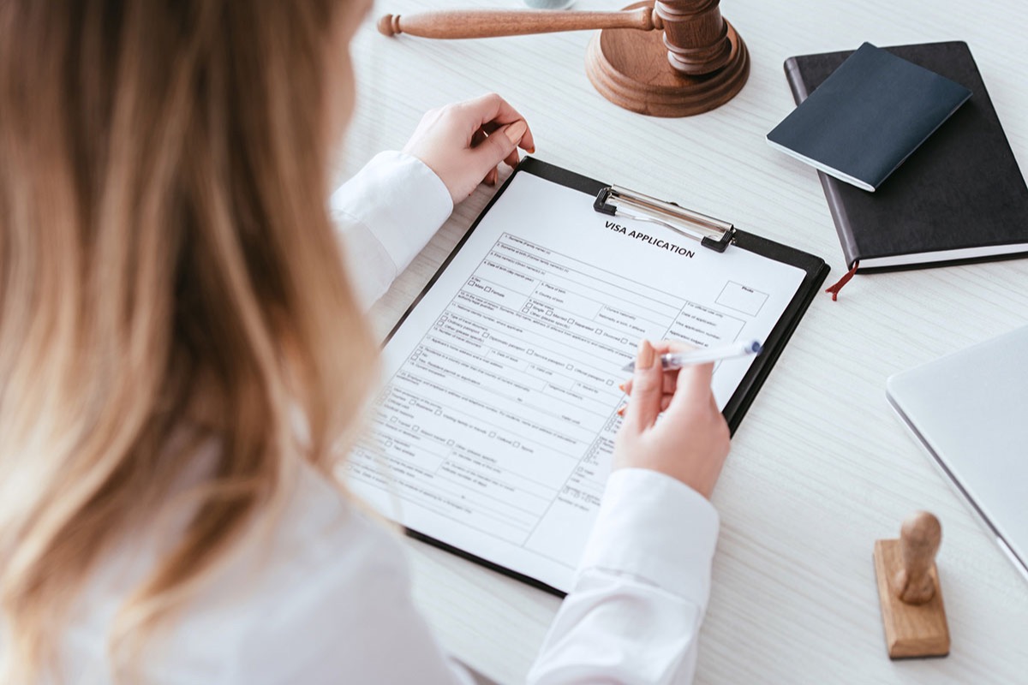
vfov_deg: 18.2
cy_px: 342
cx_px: 514
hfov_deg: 27.0
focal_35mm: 75
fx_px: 2141
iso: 100
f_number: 4.5
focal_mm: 75
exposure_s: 1/200
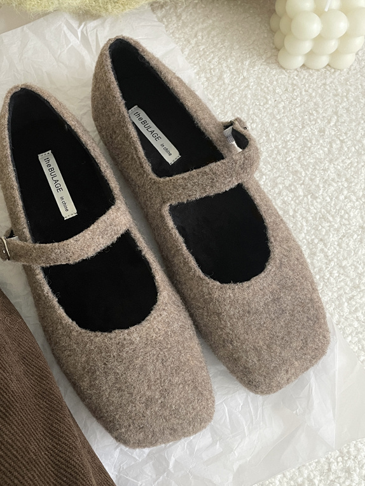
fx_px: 478
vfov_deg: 53.9
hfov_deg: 41.5
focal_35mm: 34
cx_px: 137
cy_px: 238
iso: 200
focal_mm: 4.2
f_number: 1.6
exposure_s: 1/60
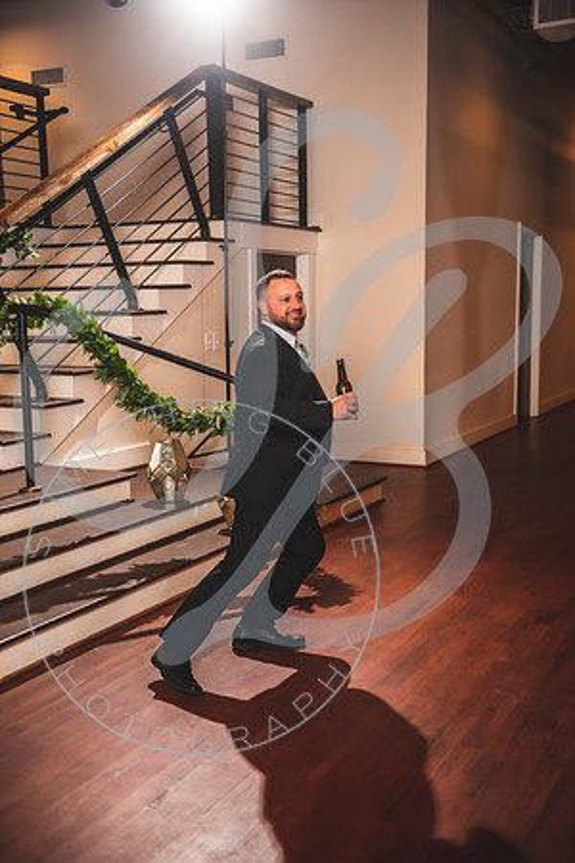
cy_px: 432
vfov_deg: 46.4
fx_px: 1006
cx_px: 288
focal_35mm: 42
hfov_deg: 31.9
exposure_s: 1/160
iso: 400
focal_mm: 42
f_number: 2.8
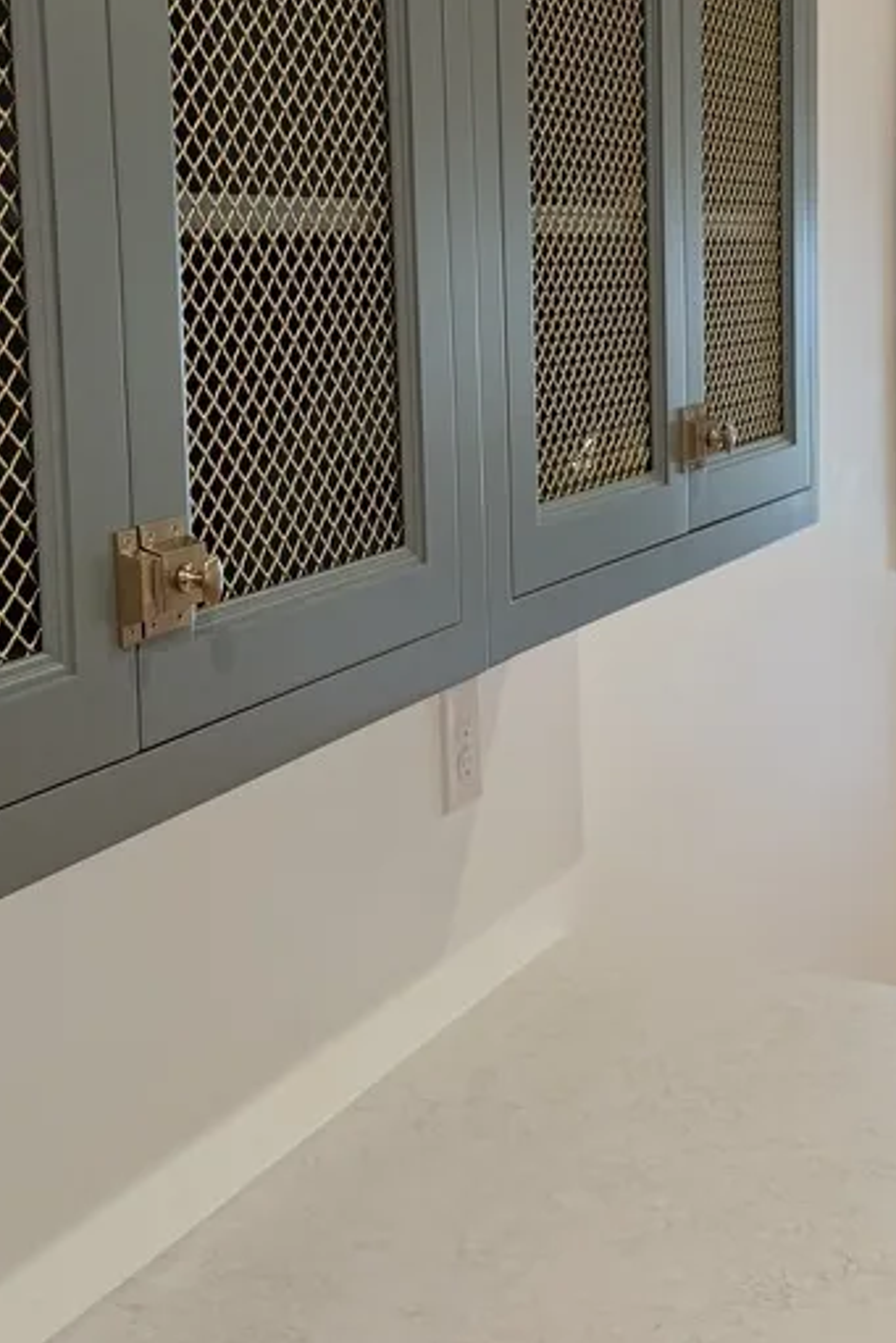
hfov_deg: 27.0
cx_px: 399
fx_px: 1865
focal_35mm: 50
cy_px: 410
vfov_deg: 39.0
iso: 320
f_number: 1.78
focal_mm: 6.76
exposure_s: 1/120
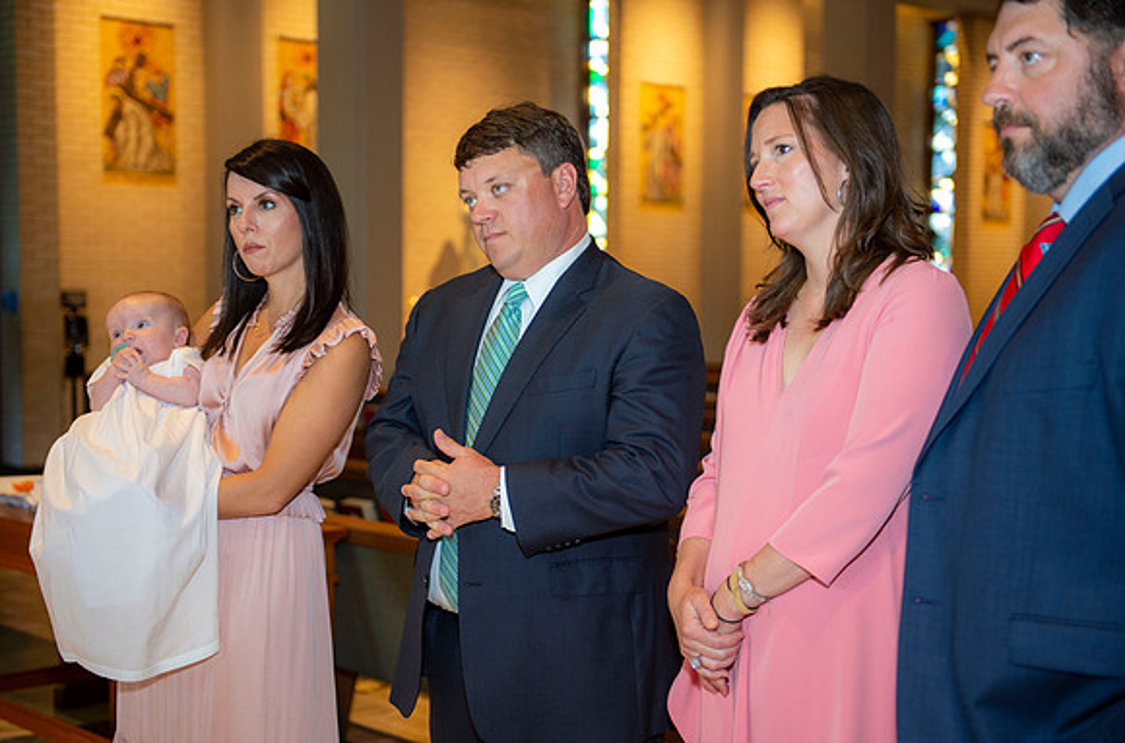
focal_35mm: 57
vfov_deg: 23.7
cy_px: 386
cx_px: 546
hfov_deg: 35.3
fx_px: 1769
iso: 1000
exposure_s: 1/100
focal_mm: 55
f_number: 2.8
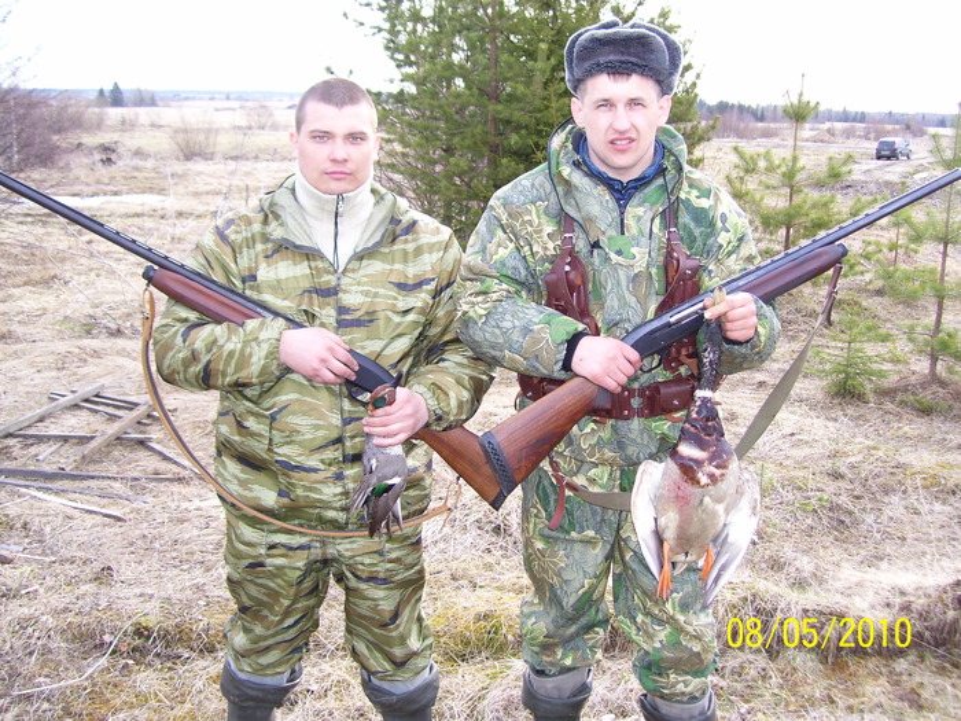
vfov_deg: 38.7
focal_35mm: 37
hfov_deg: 50.1
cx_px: 480
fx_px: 1027
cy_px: 360
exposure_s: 1/180
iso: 80
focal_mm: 6
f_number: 2.7
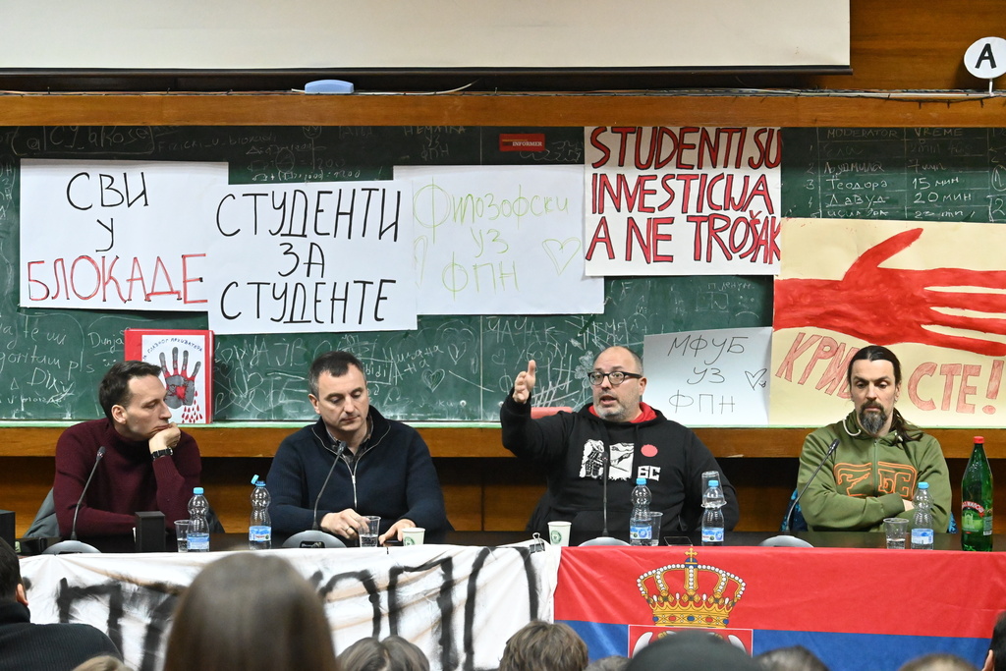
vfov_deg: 9.8
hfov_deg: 14.7
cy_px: 336
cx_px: 503
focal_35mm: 140
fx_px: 3899
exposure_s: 1/100
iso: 8000
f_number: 5
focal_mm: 93
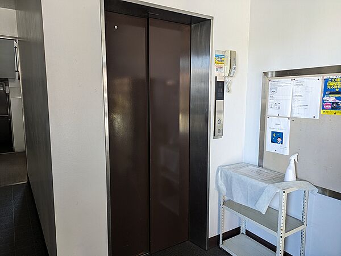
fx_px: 246
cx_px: 170
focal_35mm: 25
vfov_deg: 54.9
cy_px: 128
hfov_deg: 69.4
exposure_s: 1/24
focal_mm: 5.43
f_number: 1.89
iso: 130
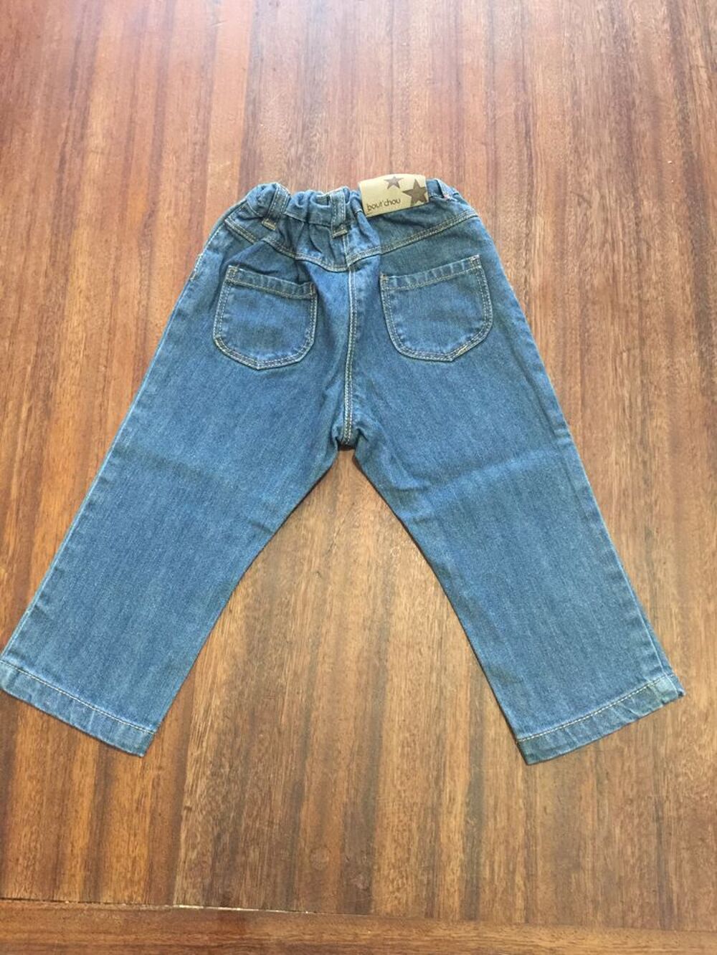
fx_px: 801
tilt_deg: -74.7
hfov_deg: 48.2
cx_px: 358
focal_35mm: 29
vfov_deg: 61.7
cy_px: 478
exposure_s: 1/8
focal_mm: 4.15
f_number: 2.2
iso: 160
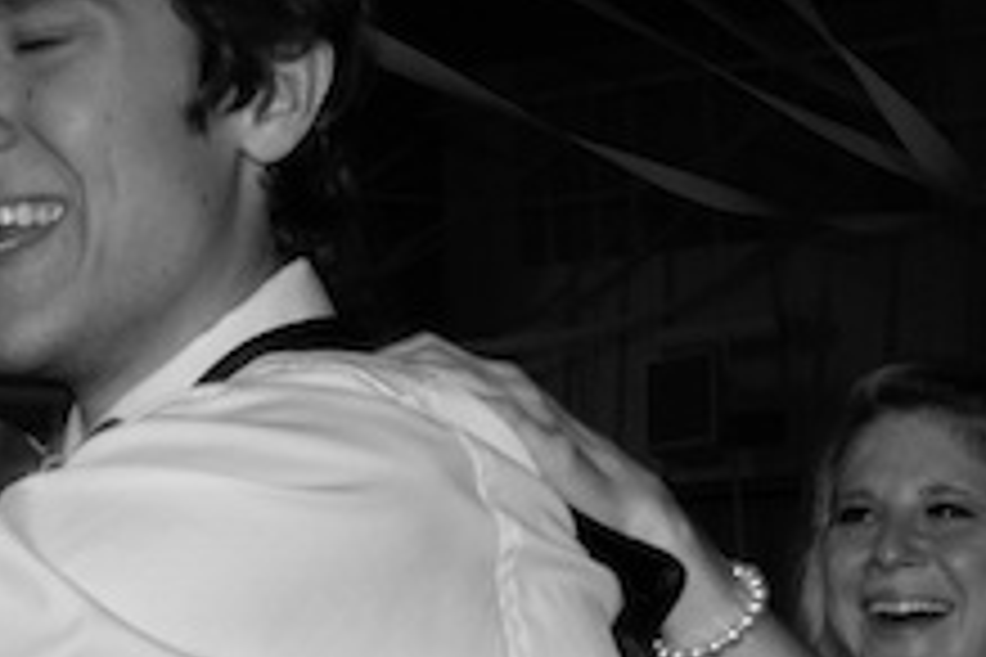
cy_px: 763
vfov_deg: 17.6
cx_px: 396
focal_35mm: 74
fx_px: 2027
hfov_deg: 27.3
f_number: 3.5
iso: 560
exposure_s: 1/60
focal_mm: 18
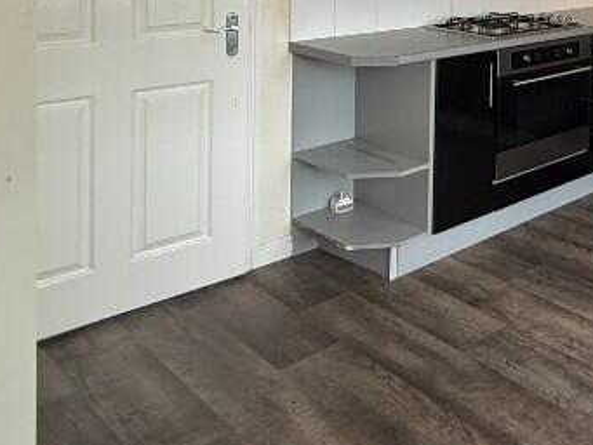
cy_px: -57
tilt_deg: +0.1
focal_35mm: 42
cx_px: 701
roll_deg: -1.9
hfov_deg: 35.7
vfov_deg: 30.4
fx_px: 720
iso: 125
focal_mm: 2.22
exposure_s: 1/100
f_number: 2.2
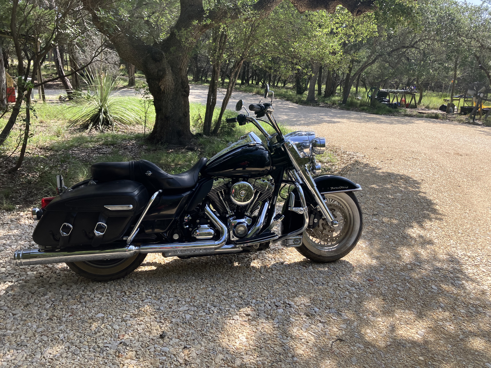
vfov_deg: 49.7
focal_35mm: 28
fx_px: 397
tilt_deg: -14.2
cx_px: 246
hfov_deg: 63.4
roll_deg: -5.6
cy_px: 184
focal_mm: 3.99
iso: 32
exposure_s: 1/694
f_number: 1.8
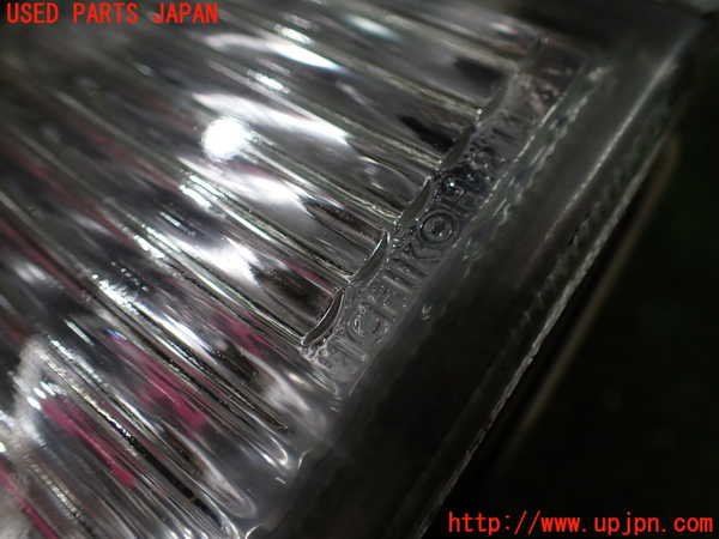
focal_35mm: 30
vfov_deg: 46.8
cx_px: 360
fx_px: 623
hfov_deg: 60.0
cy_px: 270
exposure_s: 1/125
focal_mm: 5.4
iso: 200
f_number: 2.3
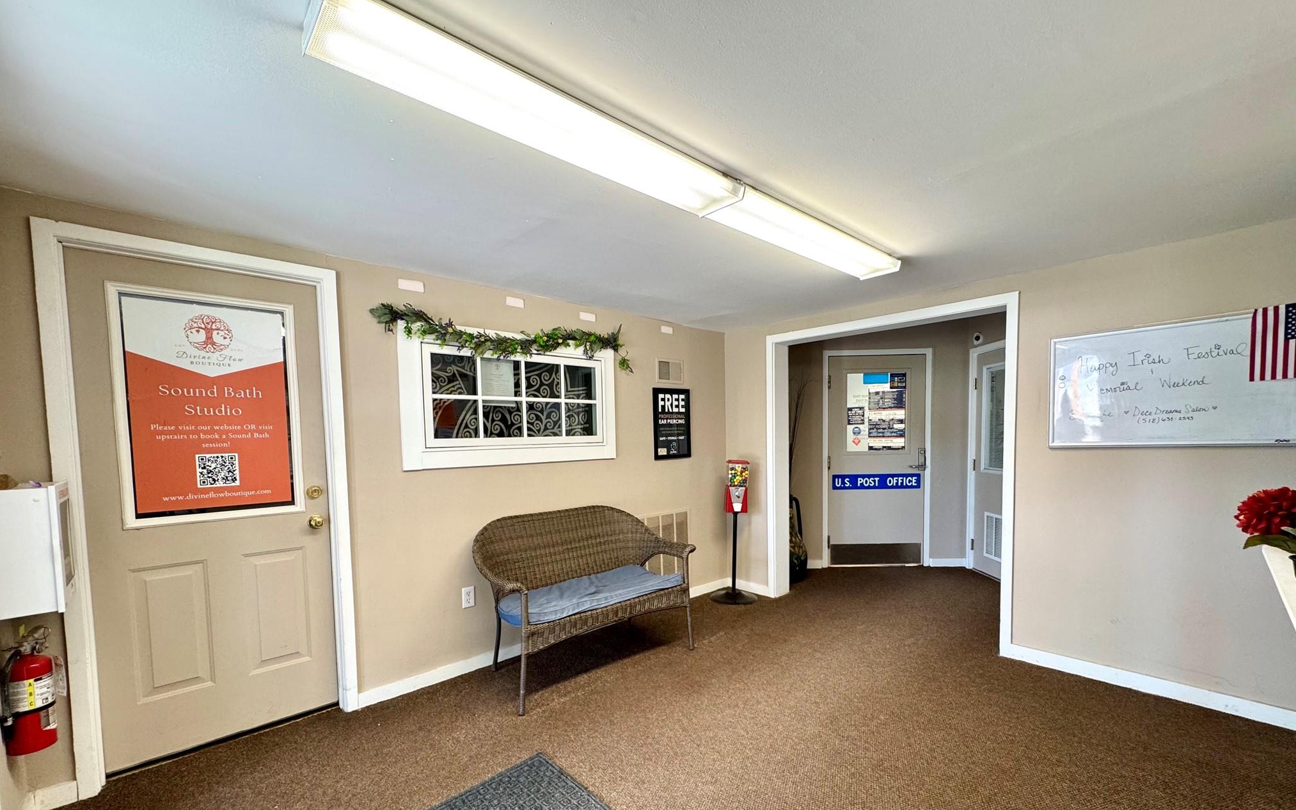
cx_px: 651
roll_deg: +2.3
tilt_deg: -4.3
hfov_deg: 101.5
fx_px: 530
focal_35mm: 15
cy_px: 465
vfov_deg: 74.3
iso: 160
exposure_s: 1/60
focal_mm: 2.22
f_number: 2.2
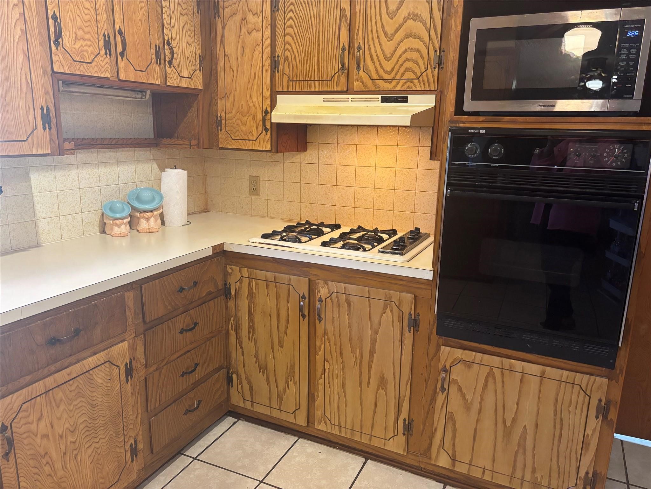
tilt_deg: -11.4
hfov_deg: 67.3
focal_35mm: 26
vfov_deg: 53.1
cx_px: 326
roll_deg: -1.1
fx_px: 489
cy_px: 244
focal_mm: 5.96
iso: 320
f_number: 1.6
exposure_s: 1/60
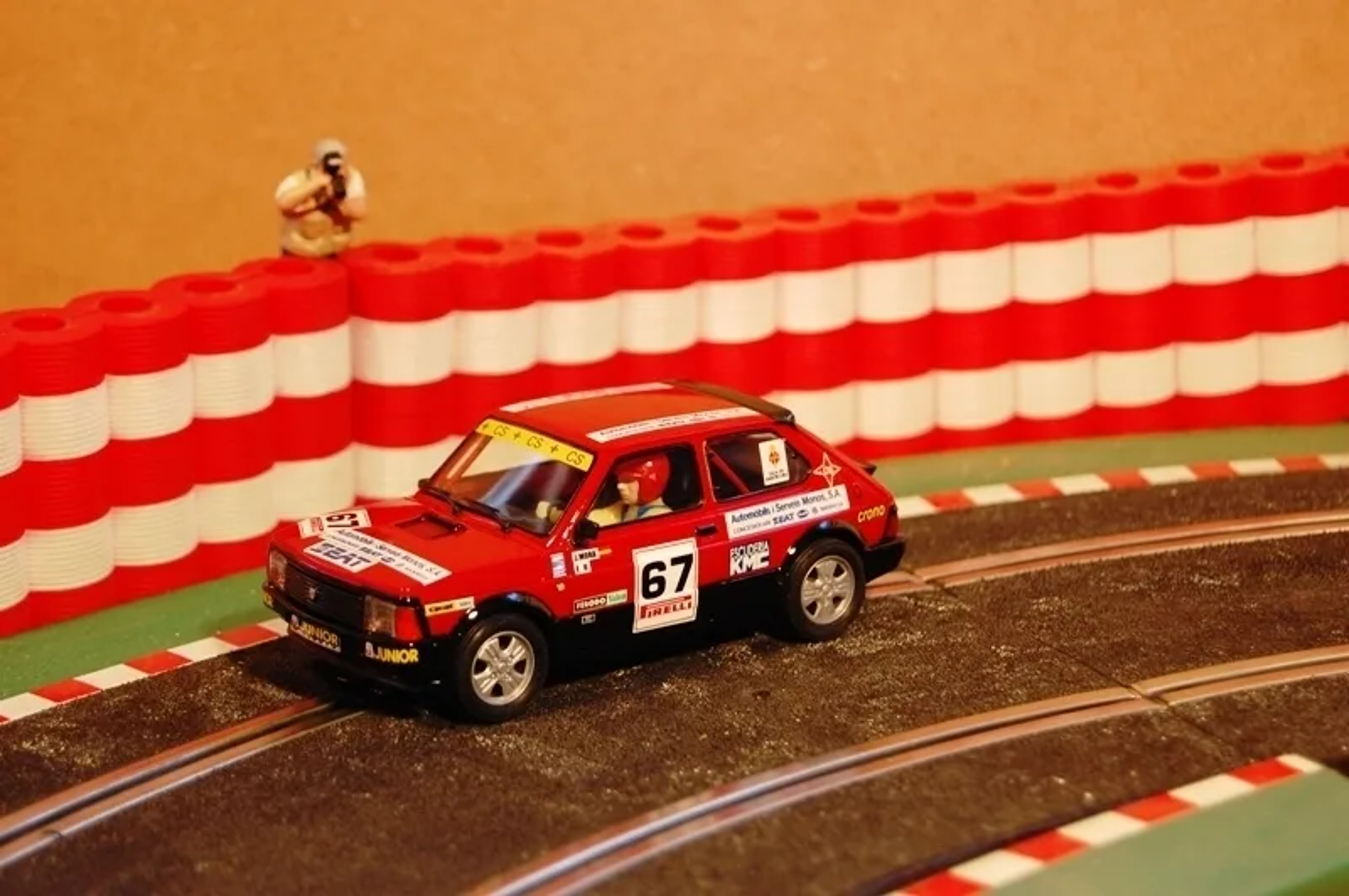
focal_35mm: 82
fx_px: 3089
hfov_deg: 24.6
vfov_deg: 16.5
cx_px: 674
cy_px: 448
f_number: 5.6
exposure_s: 1/60
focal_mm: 55
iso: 560
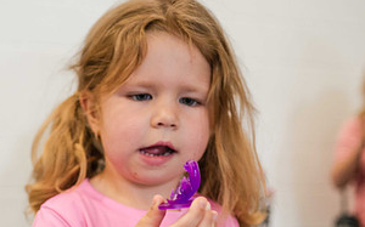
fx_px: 716
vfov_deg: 17.8
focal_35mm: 72
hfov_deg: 28.4
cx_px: 119
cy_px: 210
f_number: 2.8
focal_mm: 35
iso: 2200
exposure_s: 1/125
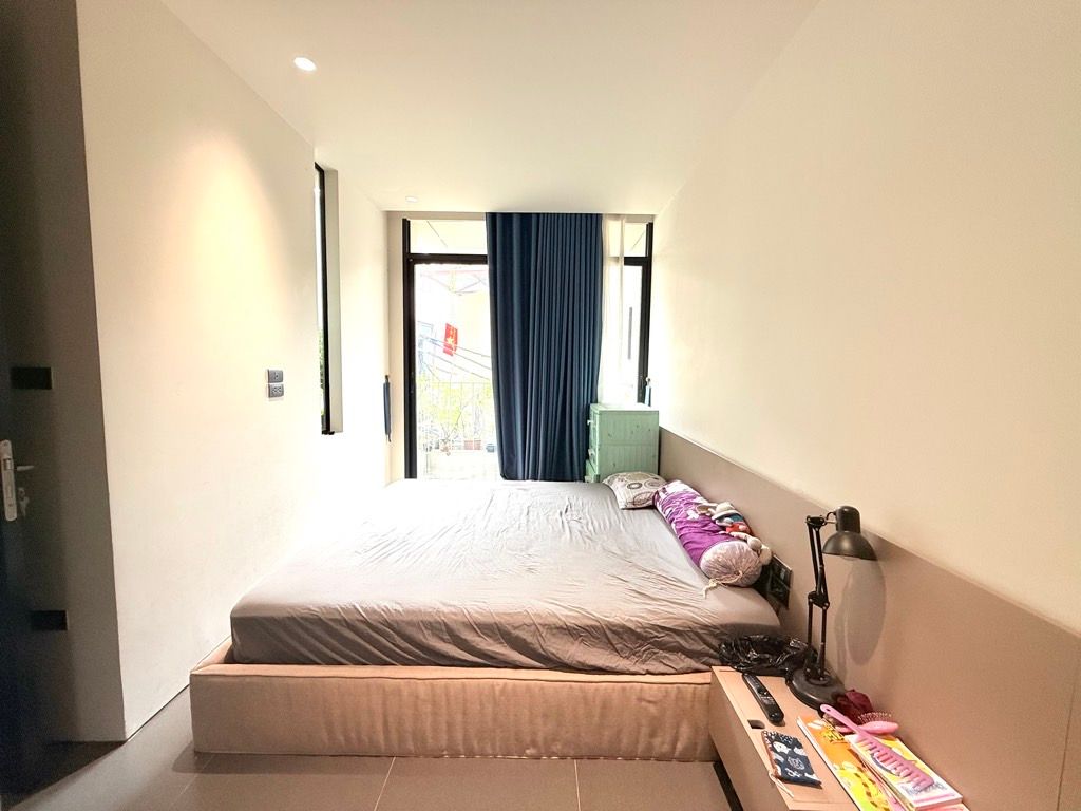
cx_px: 540
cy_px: 406
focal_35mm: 14
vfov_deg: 85.7
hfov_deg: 102.1
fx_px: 437
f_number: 2.2
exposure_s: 1/99
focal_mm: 2.22
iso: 80
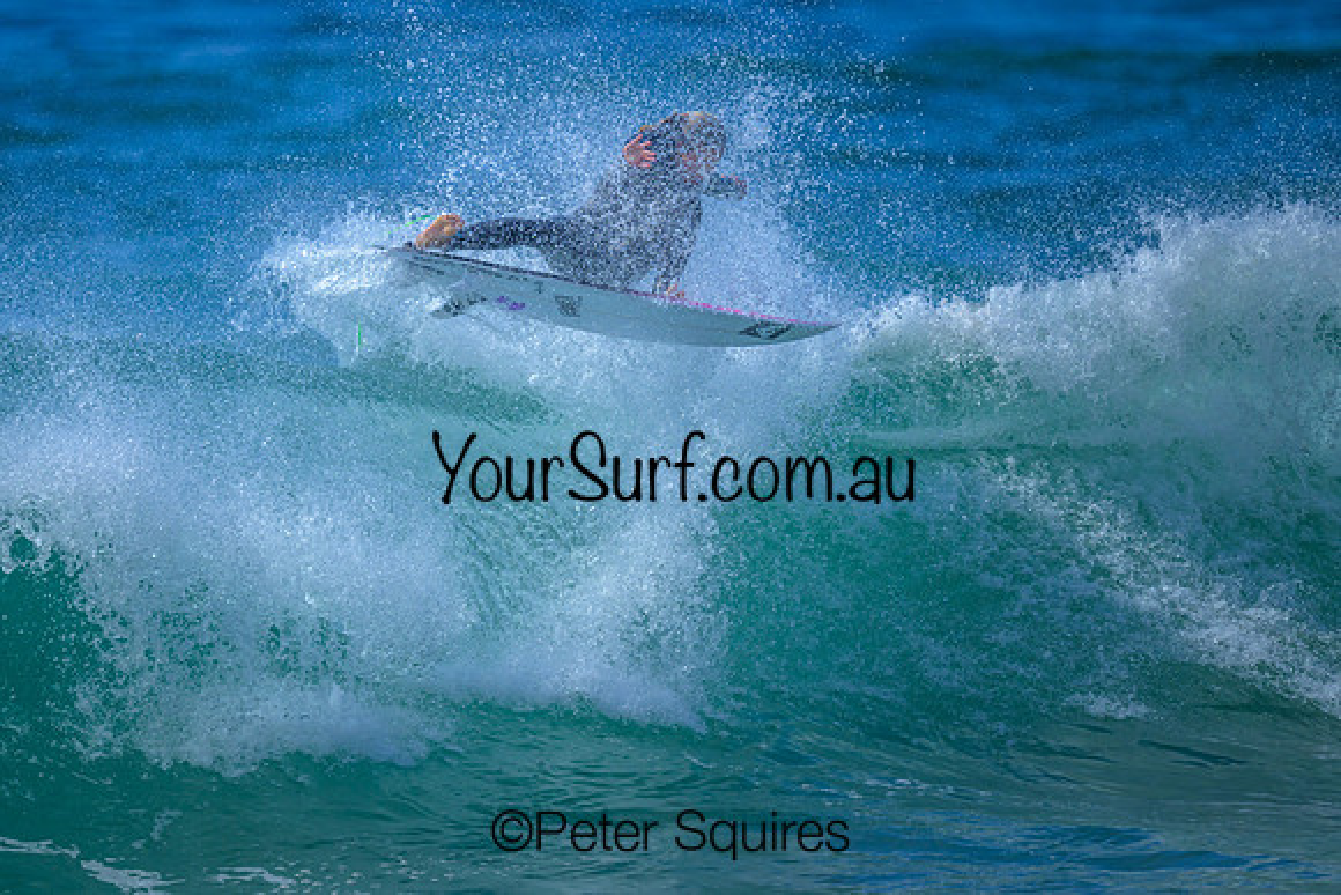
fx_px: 40946
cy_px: 319
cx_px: 444
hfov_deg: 1.9
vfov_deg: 1.3
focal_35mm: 1099
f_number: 6.3
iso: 360
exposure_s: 1/2000
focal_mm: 800
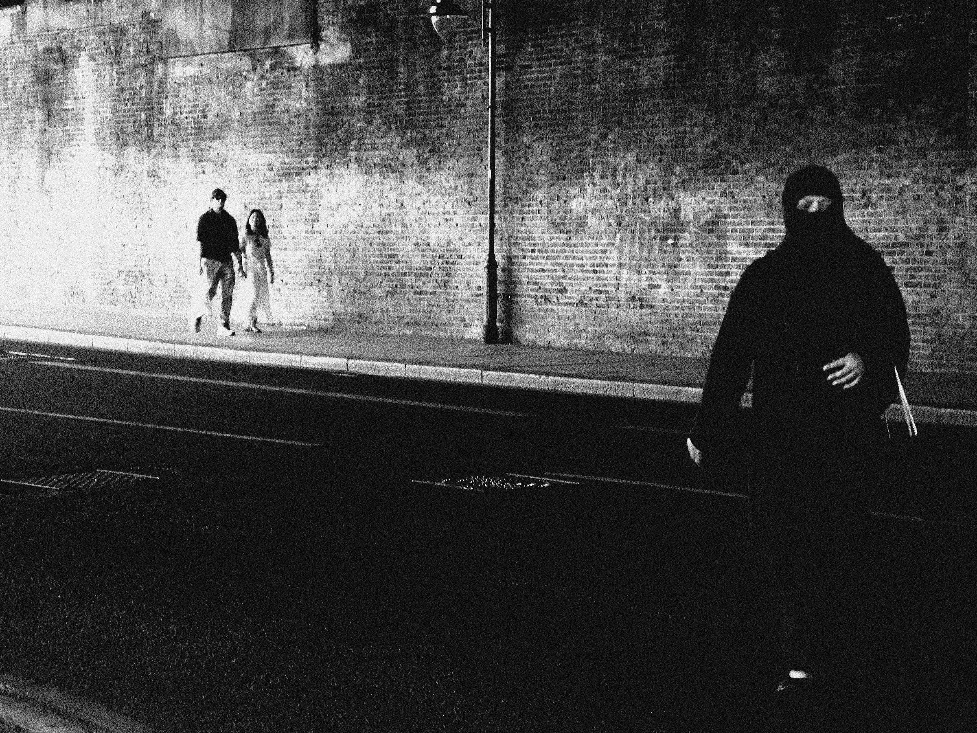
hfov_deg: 23.0
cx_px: 488
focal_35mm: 85
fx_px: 2399
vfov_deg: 17.4
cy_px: 366
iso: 180
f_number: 4
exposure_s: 1/30
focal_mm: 18.1
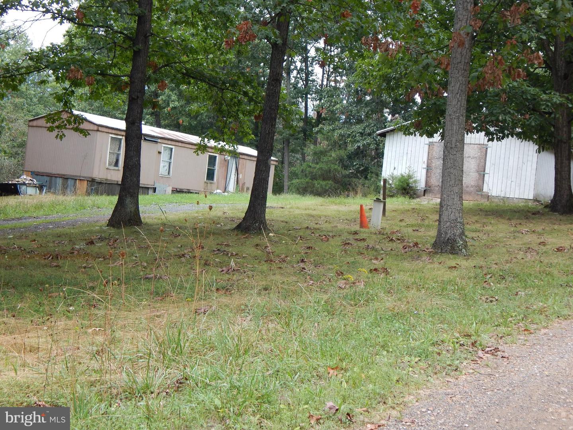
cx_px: 286
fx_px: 894
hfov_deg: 35.5
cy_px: 215
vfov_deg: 27.0
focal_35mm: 54
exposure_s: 1/250
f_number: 3.8
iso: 125
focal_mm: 9.7
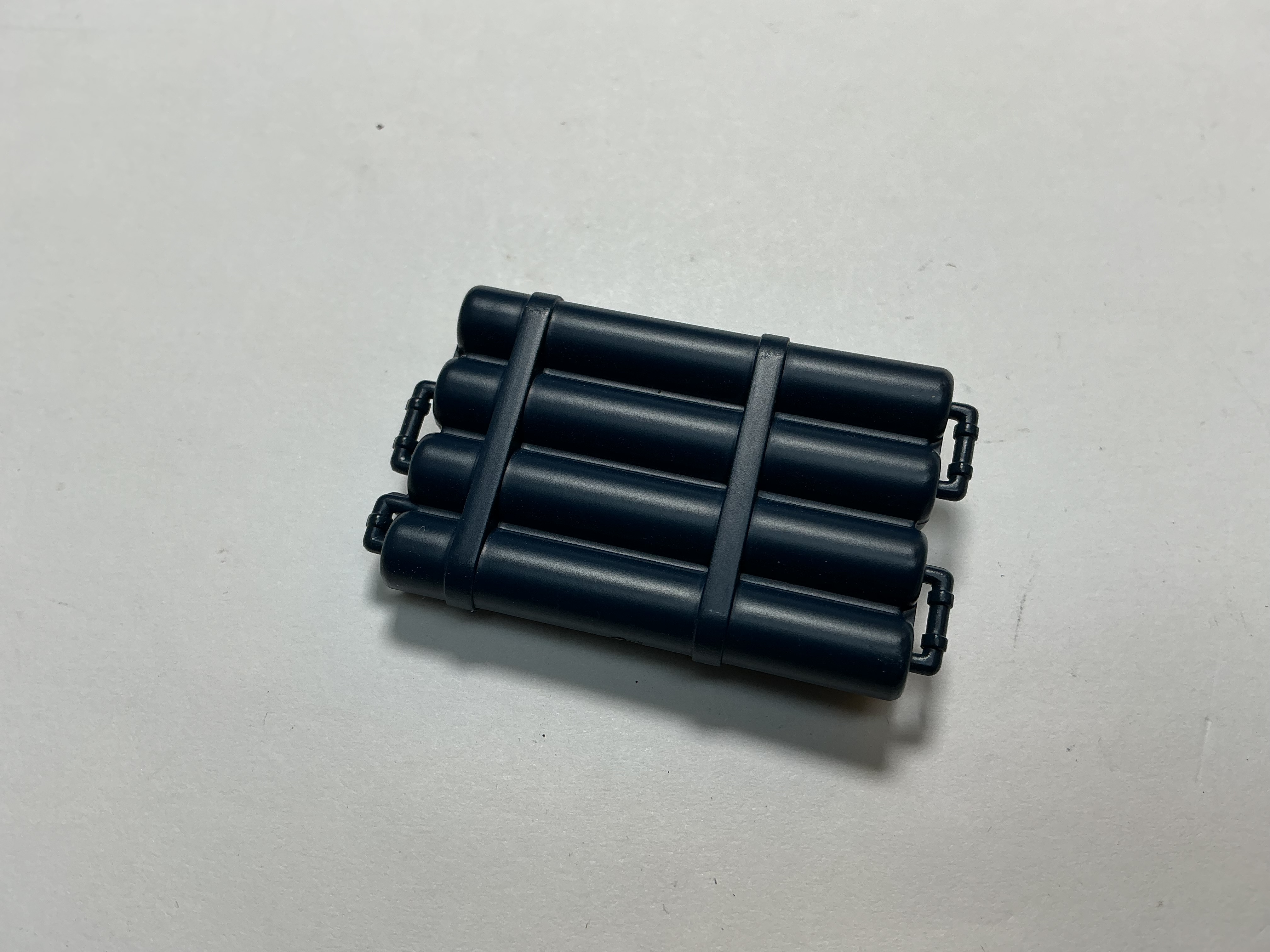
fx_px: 1064
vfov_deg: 48.2
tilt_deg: -65.7
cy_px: 476
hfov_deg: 61.7
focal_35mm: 29
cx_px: 635
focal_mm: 3
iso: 20
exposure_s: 1/171
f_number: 1.8
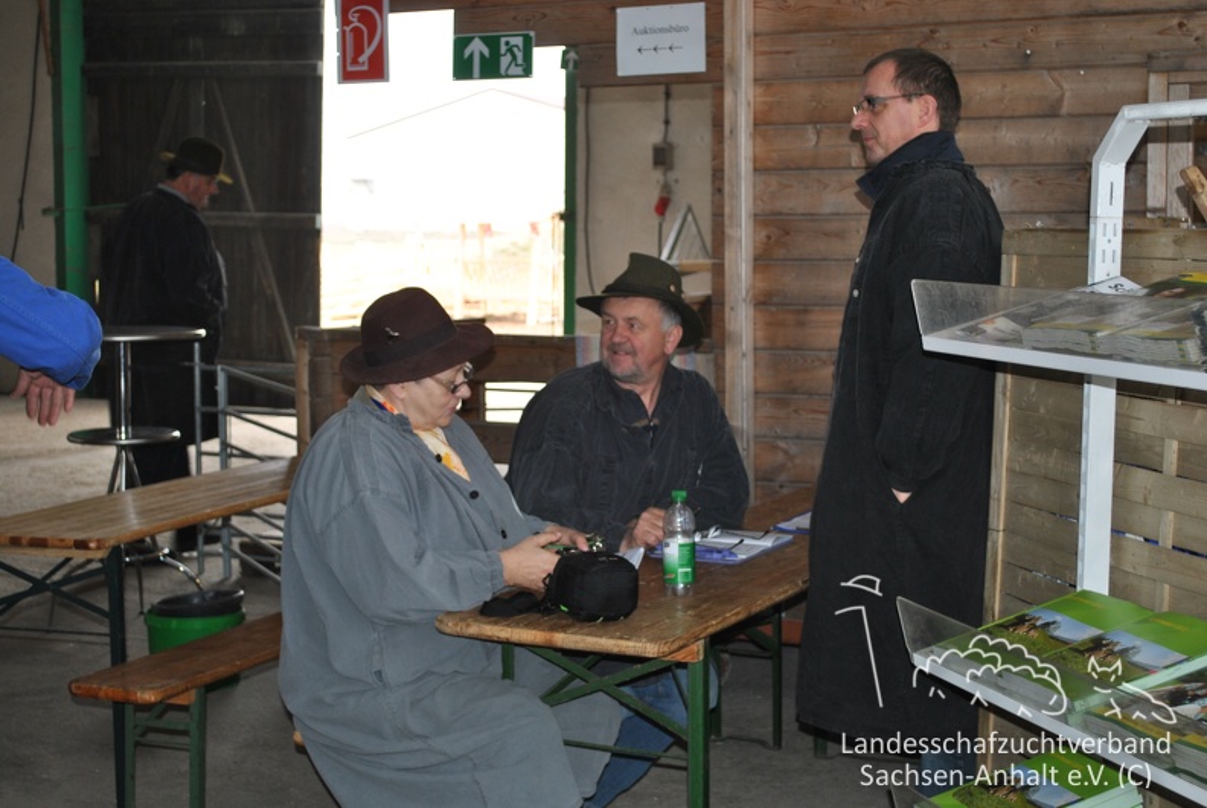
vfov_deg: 23.8
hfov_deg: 35.0
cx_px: 604
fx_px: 1913
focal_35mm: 57
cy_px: 404
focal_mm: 38
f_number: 5
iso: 200
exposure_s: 1/60
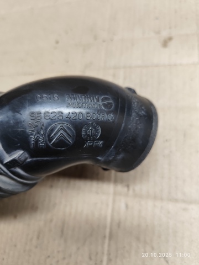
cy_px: 132
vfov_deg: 73.9
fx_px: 176
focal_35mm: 23
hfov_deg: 58.9
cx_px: 100
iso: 400
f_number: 1.65
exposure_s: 1/100
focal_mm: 6.19
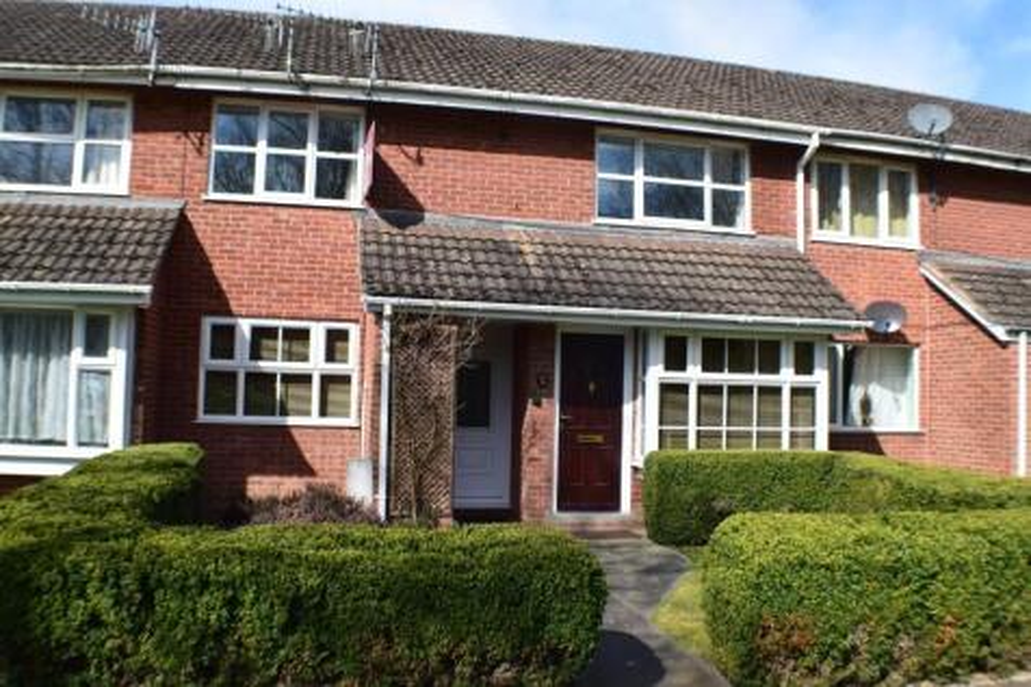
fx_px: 1159
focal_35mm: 40
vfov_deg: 33.0
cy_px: 344
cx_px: 516
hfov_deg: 47.9
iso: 360
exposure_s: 1/500
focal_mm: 27
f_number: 11
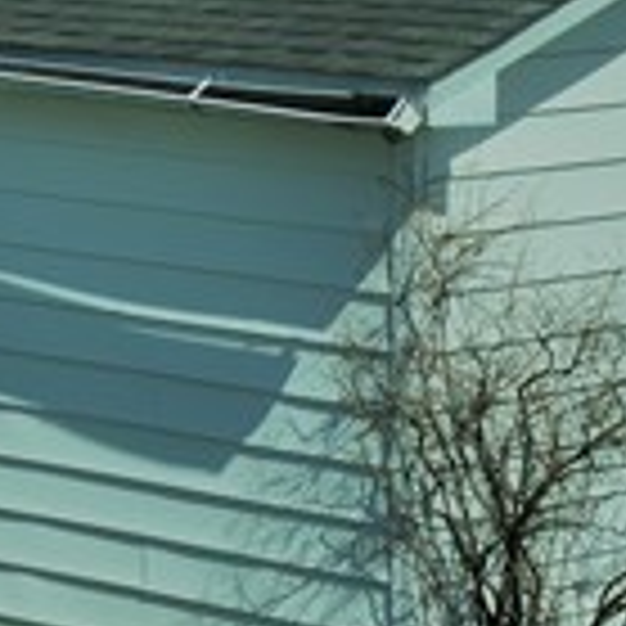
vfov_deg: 8.5
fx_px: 4072
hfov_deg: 8.5
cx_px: -412
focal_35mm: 199
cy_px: -432
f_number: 11
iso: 125
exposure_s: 1/500
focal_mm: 20
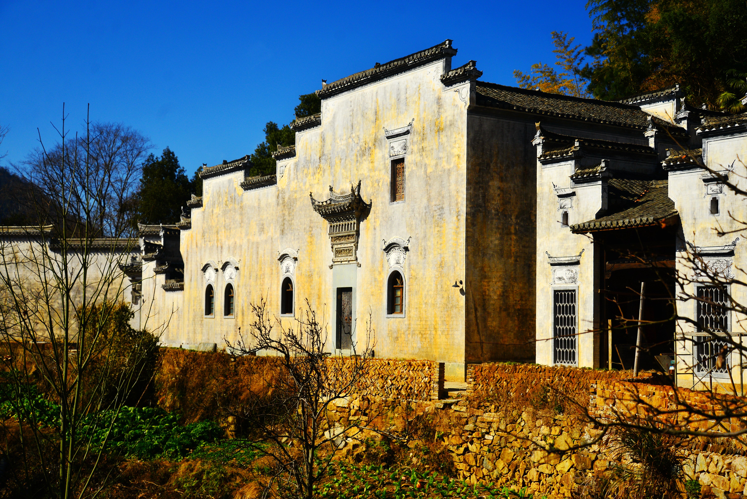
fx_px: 1038
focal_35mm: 50
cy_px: 250
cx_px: 374
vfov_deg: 27.0
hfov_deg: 39.6
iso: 200
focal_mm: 50
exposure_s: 1/2000
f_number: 4.5
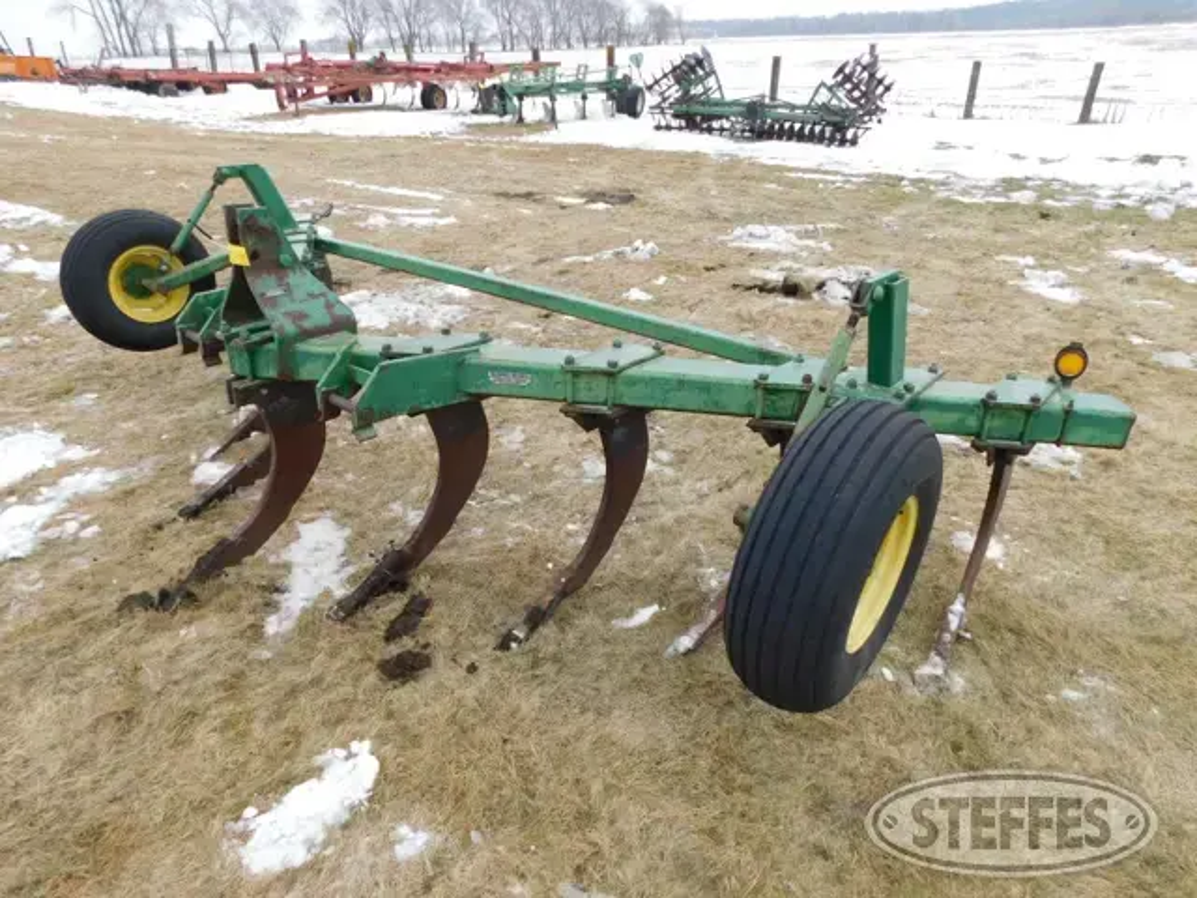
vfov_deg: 58.9
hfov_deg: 73.9
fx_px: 795
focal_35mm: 23
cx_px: 598
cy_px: 449
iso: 125
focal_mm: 4
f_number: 3
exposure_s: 1/400
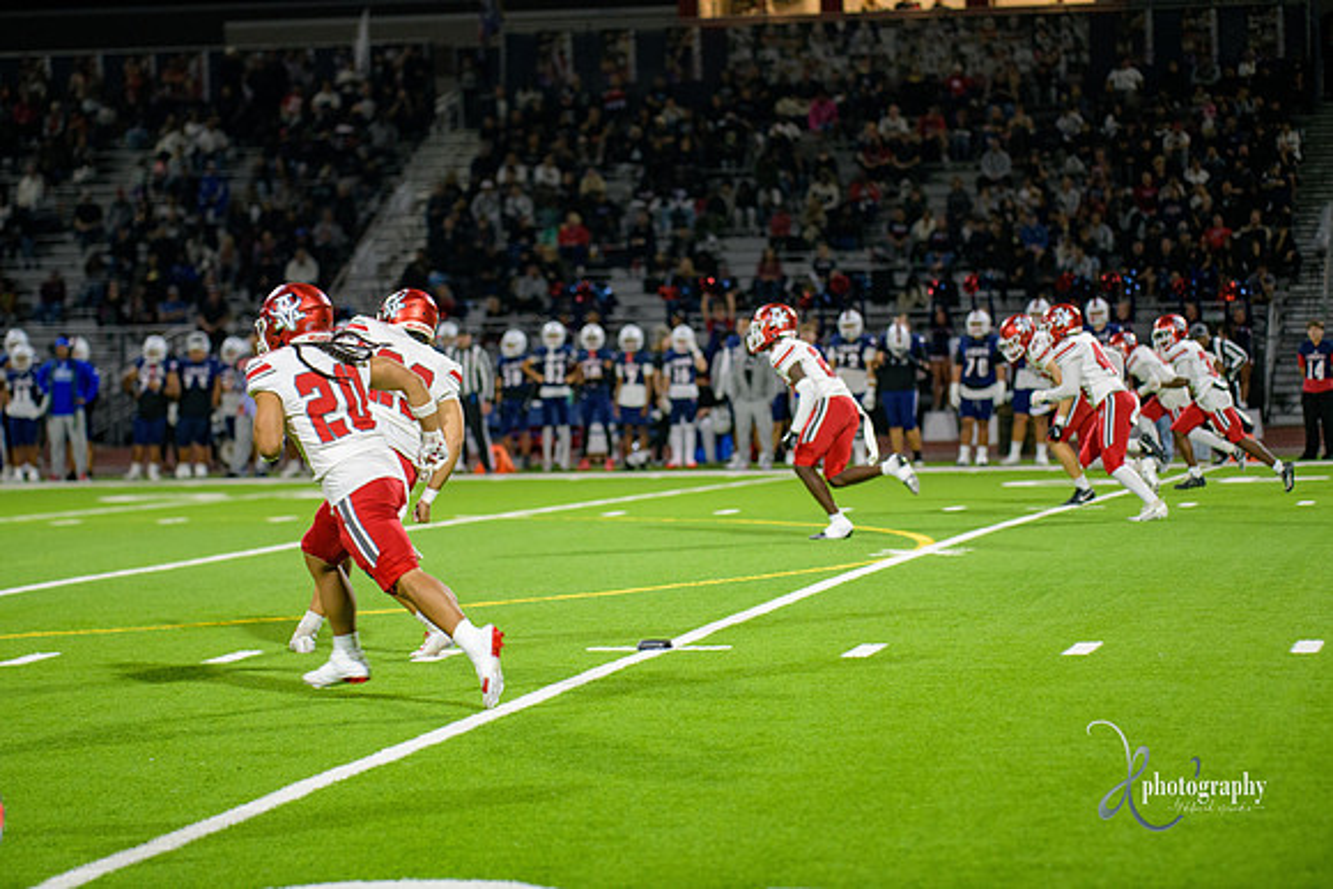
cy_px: 444
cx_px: 666
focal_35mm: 120
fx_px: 4444
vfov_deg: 11.4
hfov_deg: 17.1
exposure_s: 1/250
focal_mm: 120
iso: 2000
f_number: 2.8
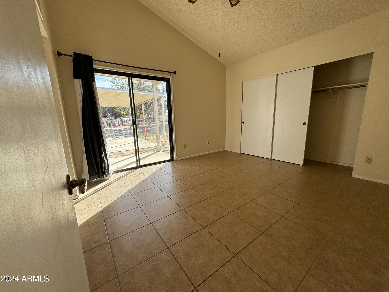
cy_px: 146
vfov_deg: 85.7
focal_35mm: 14
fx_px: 157
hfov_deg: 102.1
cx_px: 194
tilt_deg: -11.7
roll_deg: +1.4
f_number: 2.2
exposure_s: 1/233
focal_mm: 2.22
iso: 40
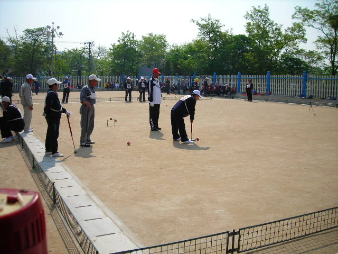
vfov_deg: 37.7
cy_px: 127
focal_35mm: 38
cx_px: 169
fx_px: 371
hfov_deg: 49.0
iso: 50
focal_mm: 6.3
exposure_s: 1/202
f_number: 6.4
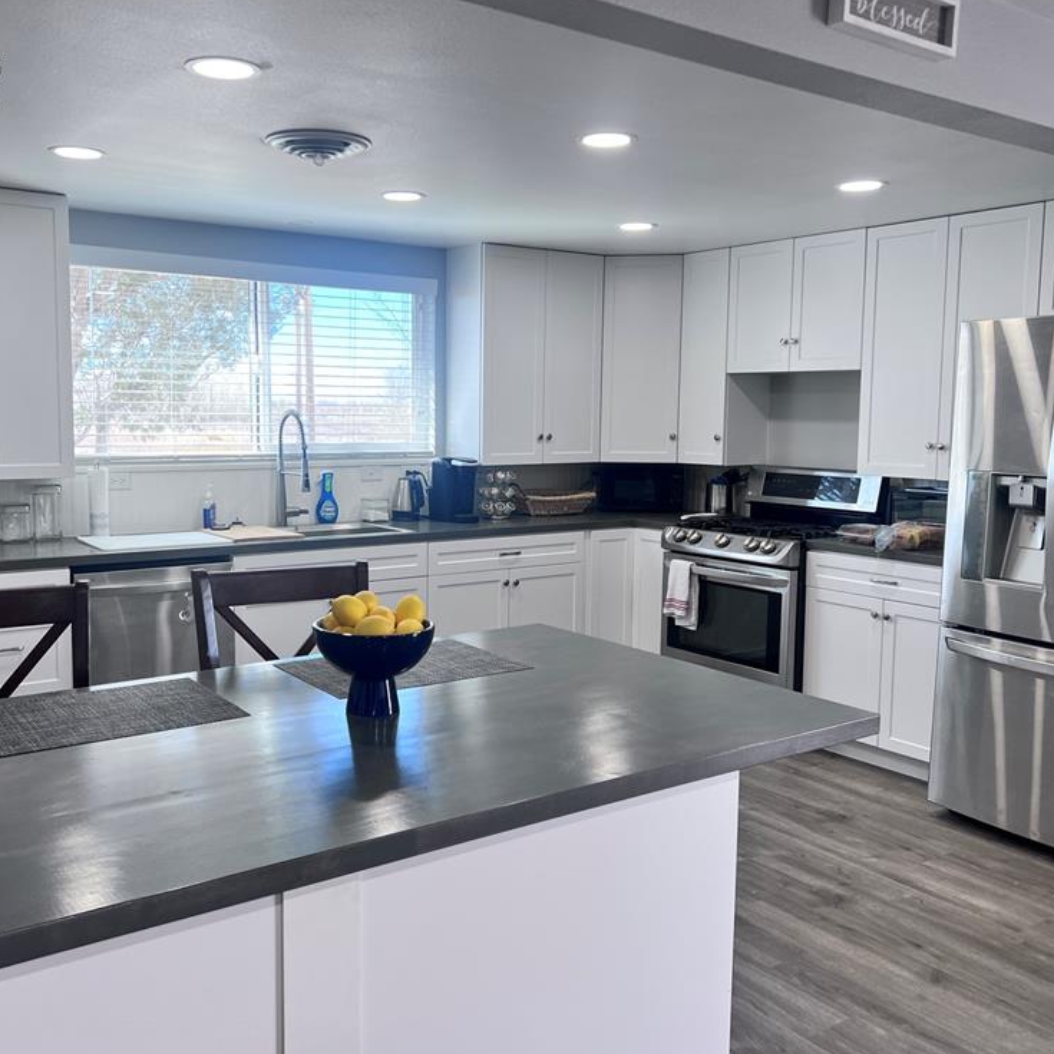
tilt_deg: -7.4
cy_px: 533
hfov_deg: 50.9
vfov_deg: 51.1
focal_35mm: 32
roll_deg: +0.0
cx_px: 455
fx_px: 1102
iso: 40
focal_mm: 5.7
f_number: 1.5
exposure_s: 1/161
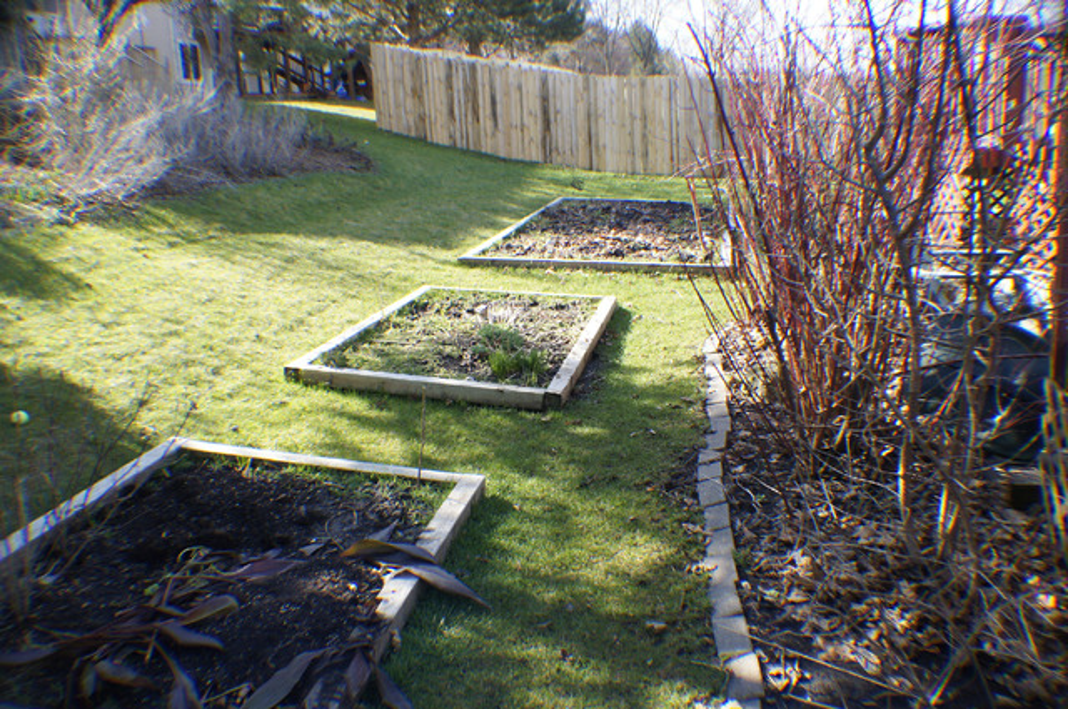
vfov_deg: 35.4
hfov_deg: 51.3
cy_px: 354
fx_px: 1111
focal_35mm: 38
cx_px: 534
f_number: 4.5
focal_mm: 25
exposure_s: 1/200
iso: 200
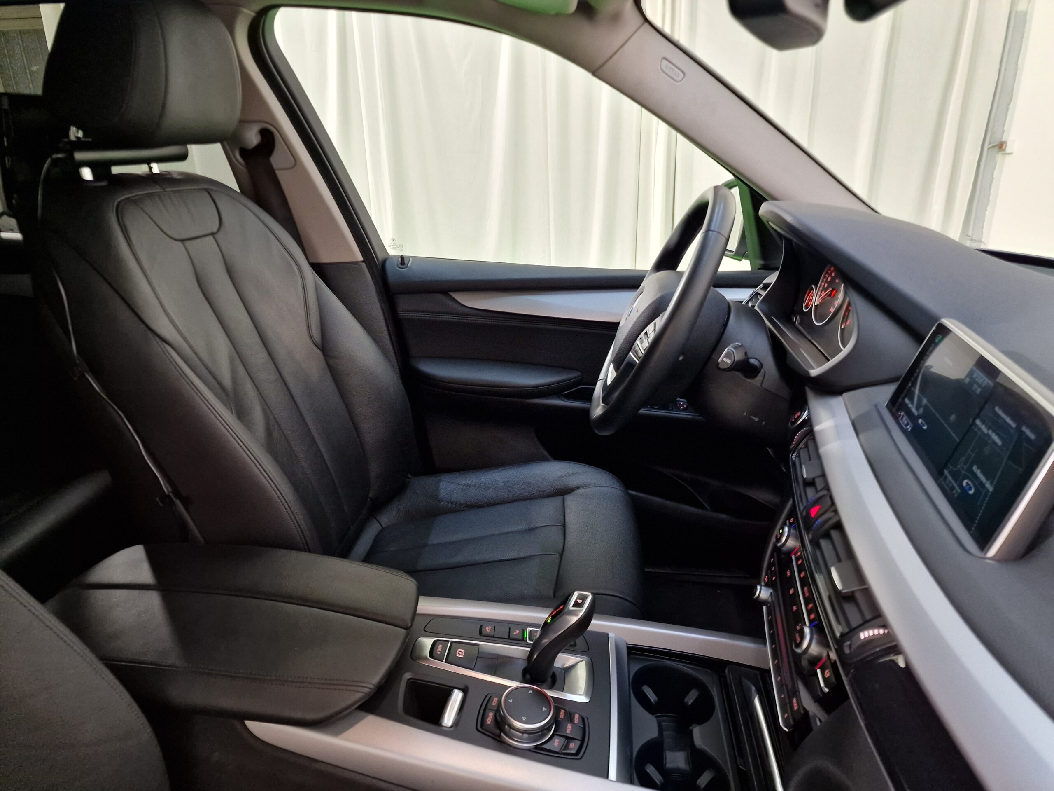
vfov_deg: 58.9
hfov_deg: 73.9
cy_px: 396
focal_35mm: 23
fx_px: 700
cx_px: 527
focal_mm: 6.4
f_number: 1.8
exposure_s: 1/50
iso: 320
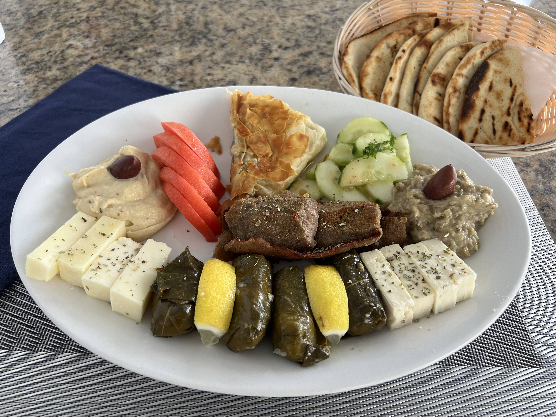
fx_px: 418
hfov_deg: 67.3
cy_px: 208
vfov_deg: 53.1
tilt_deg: -48.0
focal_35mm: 26
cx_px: 278
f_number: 1.5
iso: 50
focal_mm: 5.7
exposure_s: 1/121
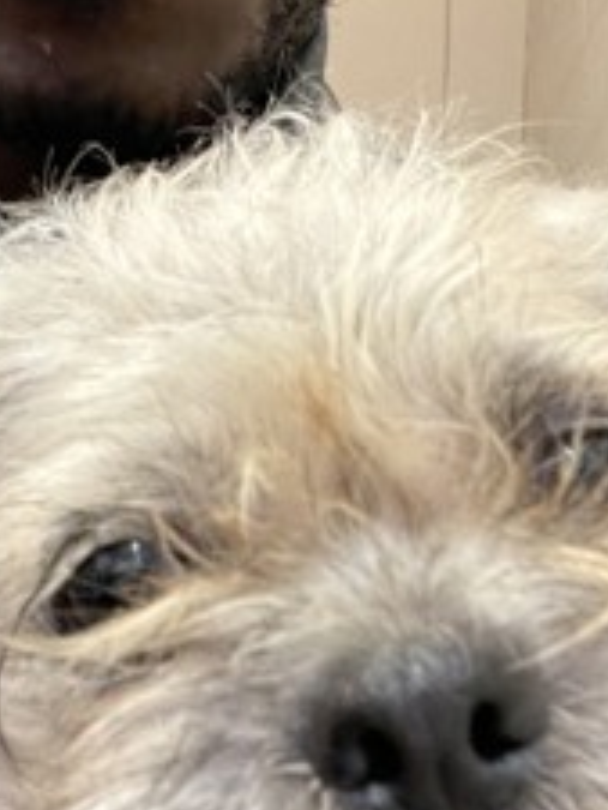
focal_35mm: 56
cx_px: 344
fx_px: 1310
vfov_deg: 33.9
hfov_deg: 26.1
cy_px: 569
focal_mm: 2.71
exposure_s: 1/55
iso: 320
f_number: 2.2
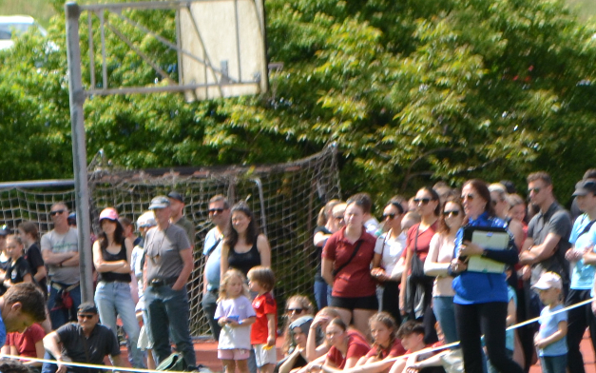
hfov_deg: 7.6
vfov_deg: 4.8
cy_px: 284
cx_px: -191
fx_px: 4462
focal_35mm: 275
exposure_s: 1/800
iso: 400
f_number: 5.6
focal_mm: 55
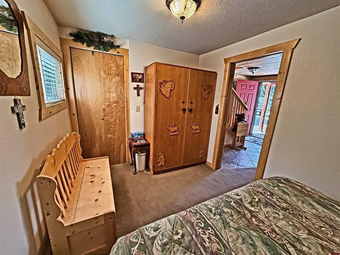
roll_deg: -2.5
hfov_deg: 102.1
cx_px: 170
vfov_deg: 85.7
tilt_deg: -14.4
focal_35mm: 14
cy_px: 128
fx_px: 138
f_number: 2.2
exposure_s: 1/120
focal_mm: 2.22
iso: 320
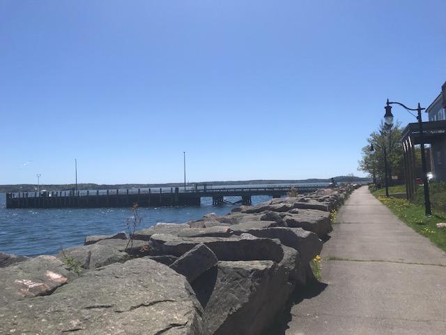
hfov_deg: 63.4
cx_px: 223
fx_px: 361
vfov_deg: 49.7
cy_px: 168
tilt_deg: +4.0
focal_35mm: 28
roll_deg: +1.9
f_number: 1.8
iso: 20
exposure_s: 1/3690
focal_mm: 3.99
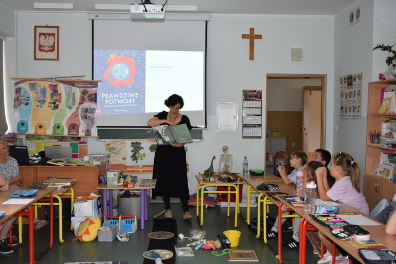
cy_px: 132
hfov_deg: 49.5
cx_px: 198
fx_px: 429
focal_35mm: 39
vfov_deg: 34.3
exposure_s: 1/125
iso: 720
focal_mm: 26
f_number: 5.6
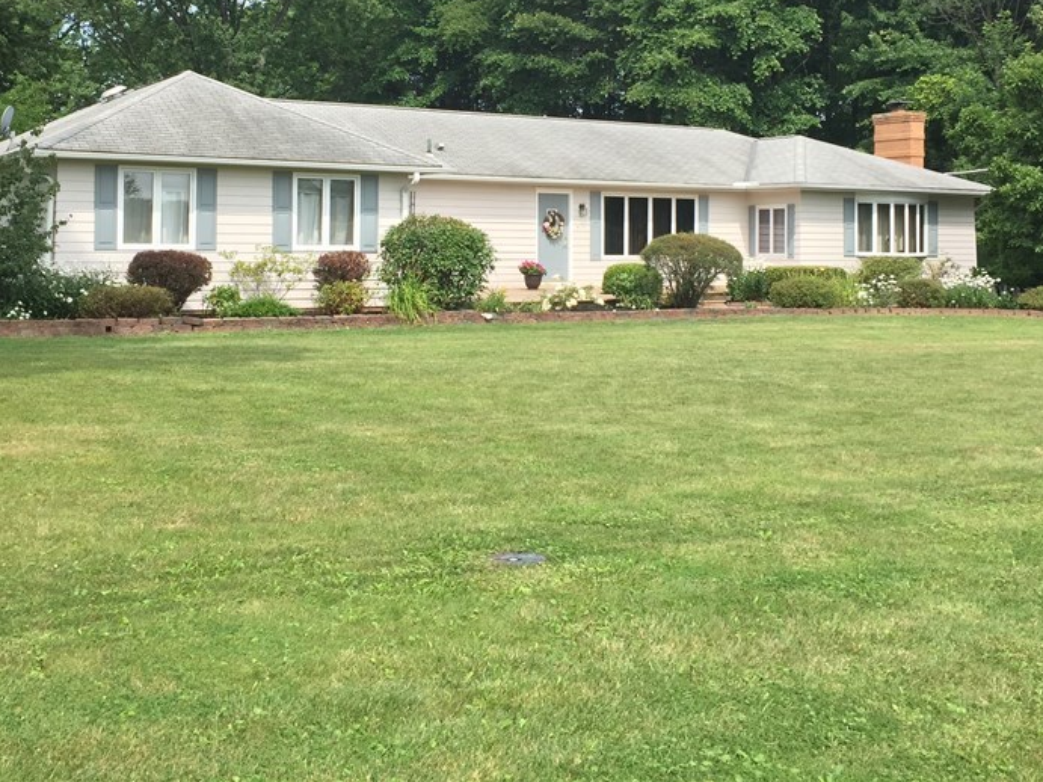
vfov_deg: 33.0
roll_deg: -1.5
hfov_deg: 43.8
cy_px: 204
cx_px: 482
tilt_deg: +1.3
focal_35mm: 43
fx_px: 1295
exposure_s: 1/760
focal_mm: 4.15
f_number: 2.2
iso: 32
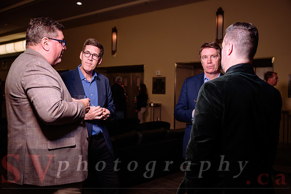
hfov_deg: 50.7
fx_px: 307
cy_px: 97
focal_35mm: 38
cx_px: 146
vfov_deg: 35.1
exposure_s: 1/50
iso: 500
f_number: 3.5
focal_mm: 38
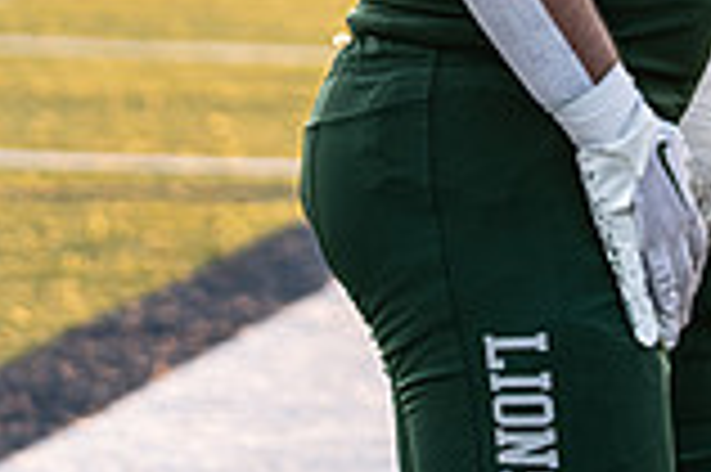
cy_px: -375
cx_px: 616
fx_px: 5327
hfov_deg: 7.6
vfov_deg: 5.0
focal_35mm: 270
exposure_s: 1/400
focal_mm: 70
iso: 160
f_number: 2.8
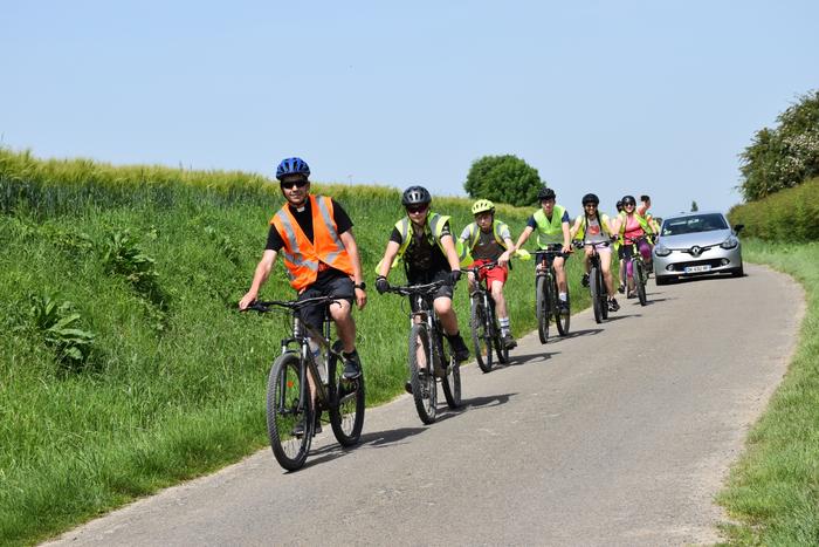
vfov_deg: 15.2
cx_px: 410
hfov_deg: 22.6
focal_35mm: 90
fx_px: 2048
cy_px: 274
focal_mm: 60
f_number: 10
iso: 200
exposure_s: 1/400
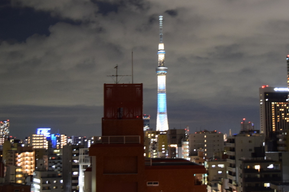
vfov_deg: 20.0
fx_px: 546
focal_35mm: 68
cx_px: 160
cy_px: 77
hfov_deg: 29.6
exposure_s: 1/2
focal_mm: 34
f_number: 4.5
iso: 1600
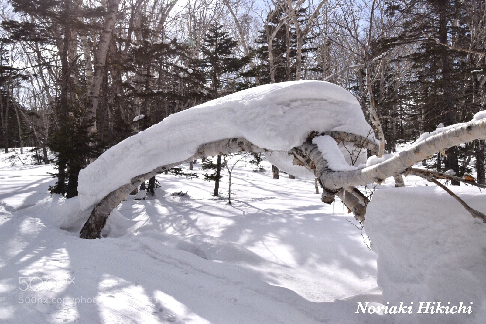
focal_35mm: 33
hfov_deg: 57.2
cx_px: 243
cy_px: 162
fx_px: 446
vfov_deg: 40.0
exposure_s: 1/1250
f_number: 14
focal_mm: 22
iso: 1000
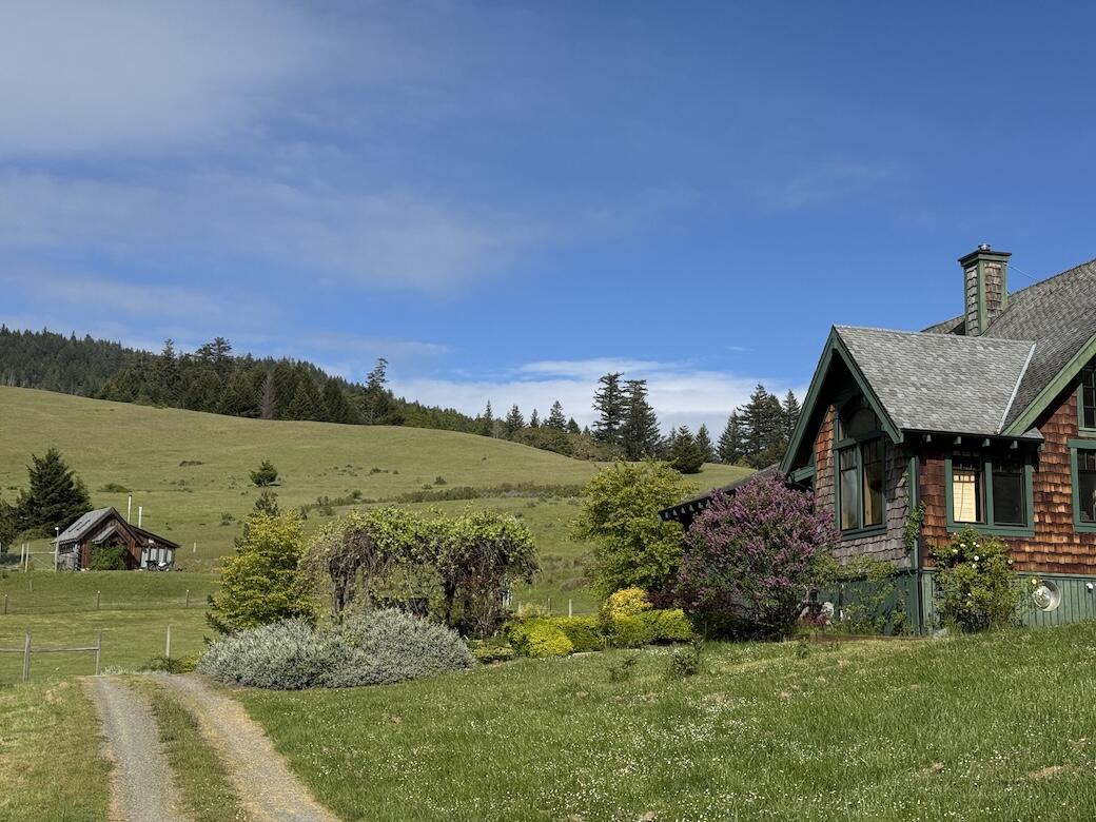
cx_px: 548
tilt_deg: +9.5
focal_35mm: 48
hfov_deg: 39.7
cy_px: 411
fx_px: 1520
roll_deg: -1.0
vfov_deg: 30.3
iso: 64
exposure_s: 1/7092
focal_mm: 6.76
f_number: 1.78
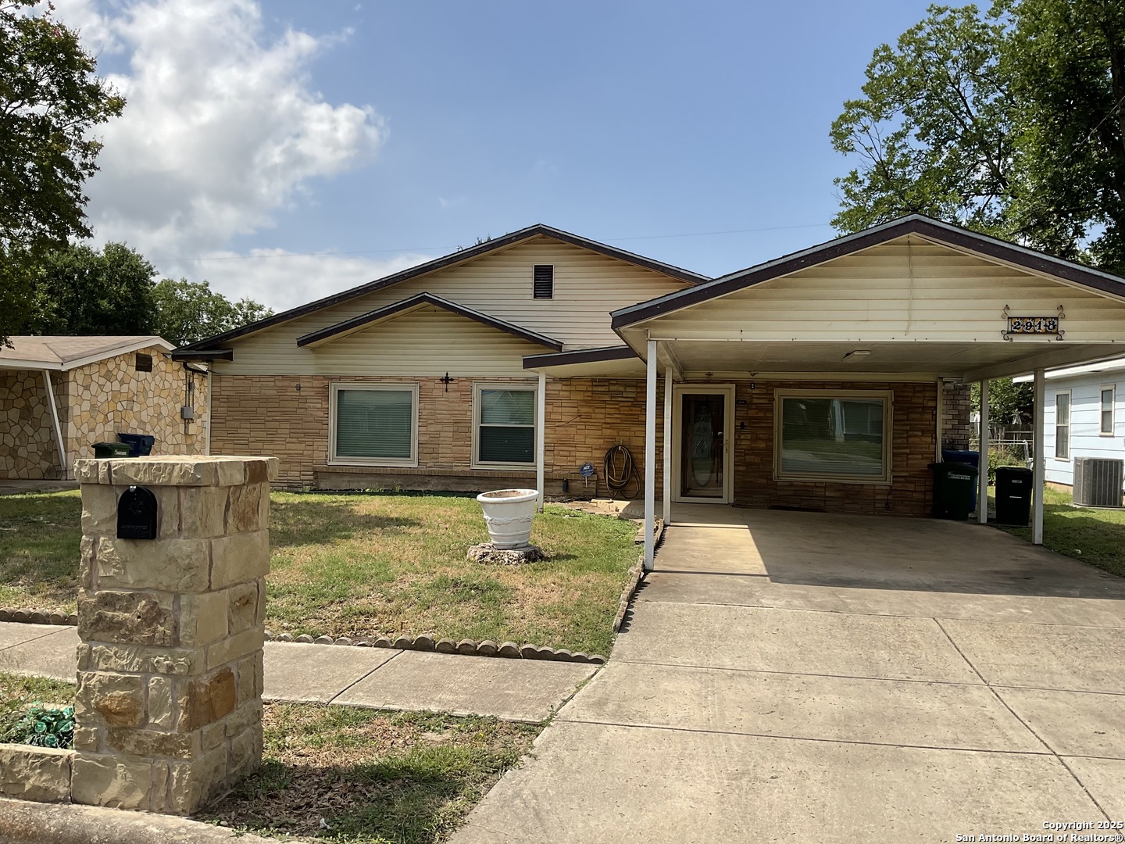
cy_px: 422
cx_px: 562
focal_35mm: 29
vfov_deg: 48.2
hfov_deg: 61.7
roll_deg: -0.5
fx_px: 942
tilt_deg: +1.4
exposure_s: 1/2320
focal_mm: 3
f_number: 1.8
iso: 16
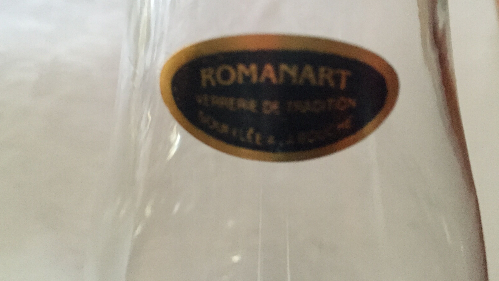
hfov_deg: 61.0
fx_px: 423
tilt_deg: -41.2
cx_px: 248
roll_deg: +3.4
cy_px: 100
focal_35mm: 32
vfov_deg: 36.4
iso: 320
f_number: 2.2
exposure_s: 1/15
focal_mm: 4.15
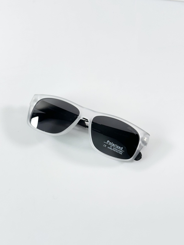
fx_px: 340
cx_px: 92
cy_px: 122
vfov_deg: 39.7
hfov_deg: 30.3
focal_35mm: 48
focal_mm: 6.86
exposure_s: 1/100
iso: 80
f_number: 1.78
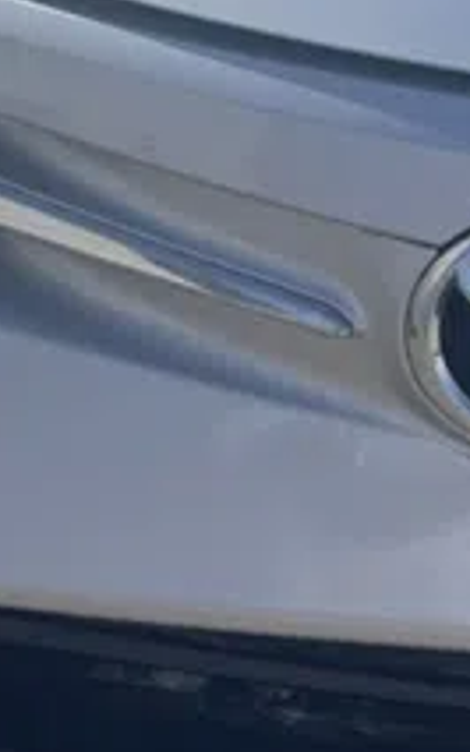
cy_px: -683
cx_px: 551
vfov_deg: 11.3
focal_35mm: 170
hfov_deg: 7.6
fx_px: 3486
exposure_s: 1/4902
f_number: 1.6
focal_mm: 5.1
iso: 32
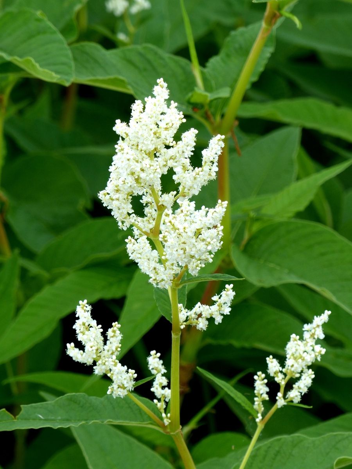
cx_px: 176
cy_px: 234
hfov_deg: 4.2
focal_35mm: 352
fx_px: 4773
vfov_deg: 5.6
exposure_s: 1/250
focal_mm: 63.4
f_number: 4
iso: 100
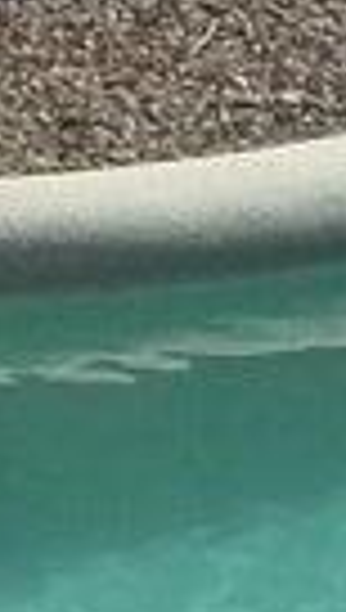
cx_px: 506
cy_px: 423
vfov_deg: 6.2
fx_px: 5664
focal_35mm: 349
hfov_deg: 3.5
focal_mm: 5.7
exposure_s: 1/160
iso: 64
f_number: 8.8
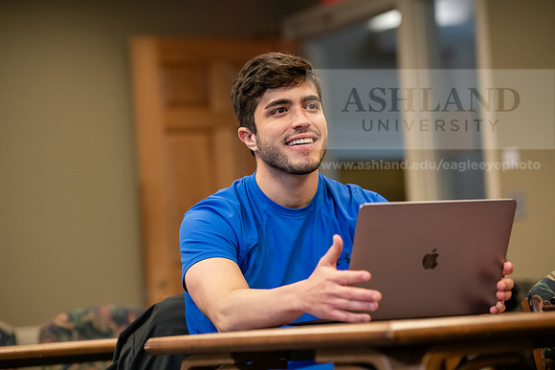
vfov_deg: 11.8
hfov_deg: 17.6
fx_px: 1789
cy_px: 185
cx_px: 278
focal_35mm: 116
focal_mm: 116
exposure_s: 1/200
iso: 2000
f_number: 3.2
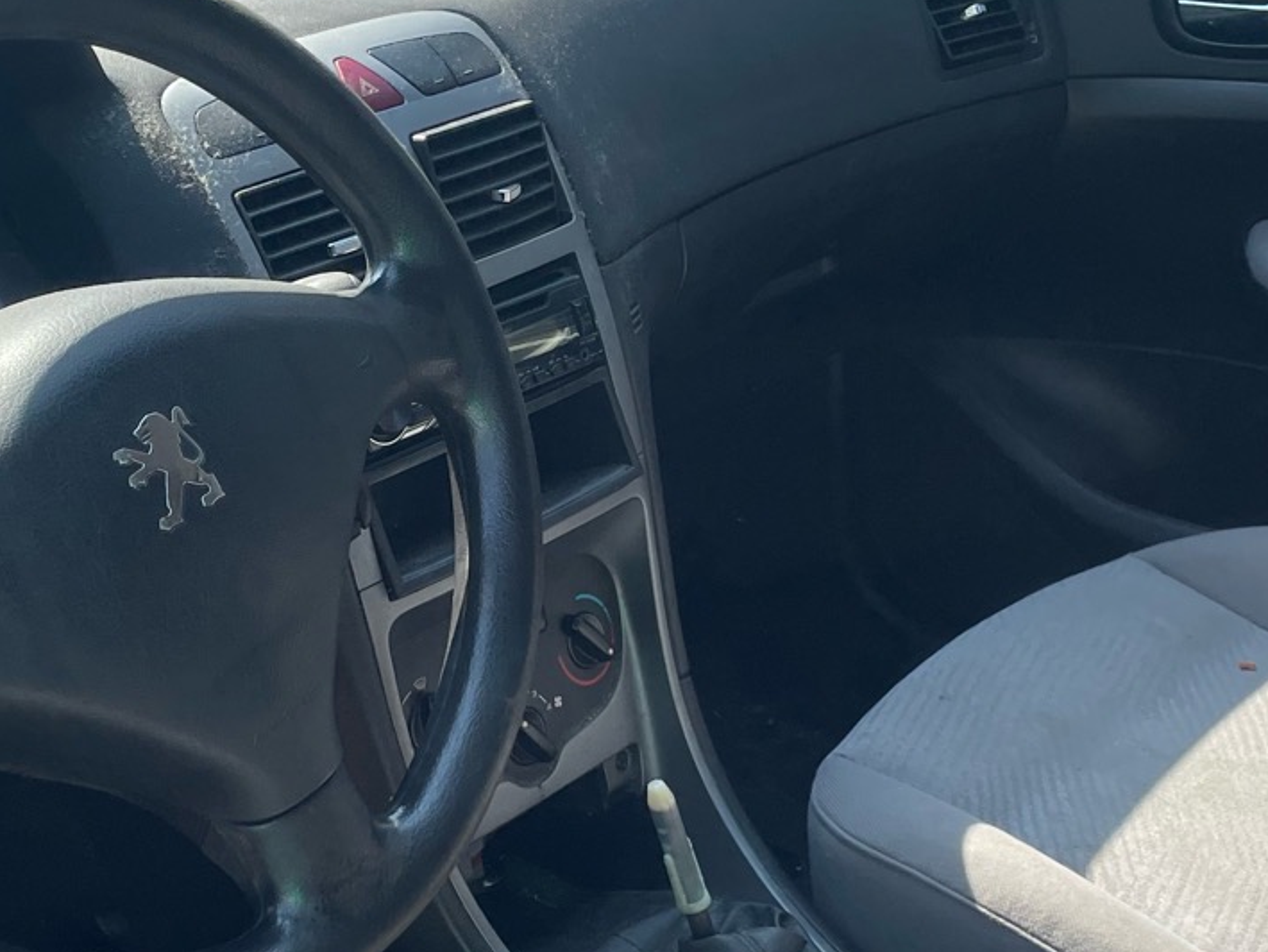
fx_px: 2418
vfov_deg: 22.2
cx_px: 433
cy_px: 553
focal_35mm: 66
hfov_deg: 29.2
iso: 32
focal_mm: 4.2
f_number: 1.6
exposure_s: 1/711
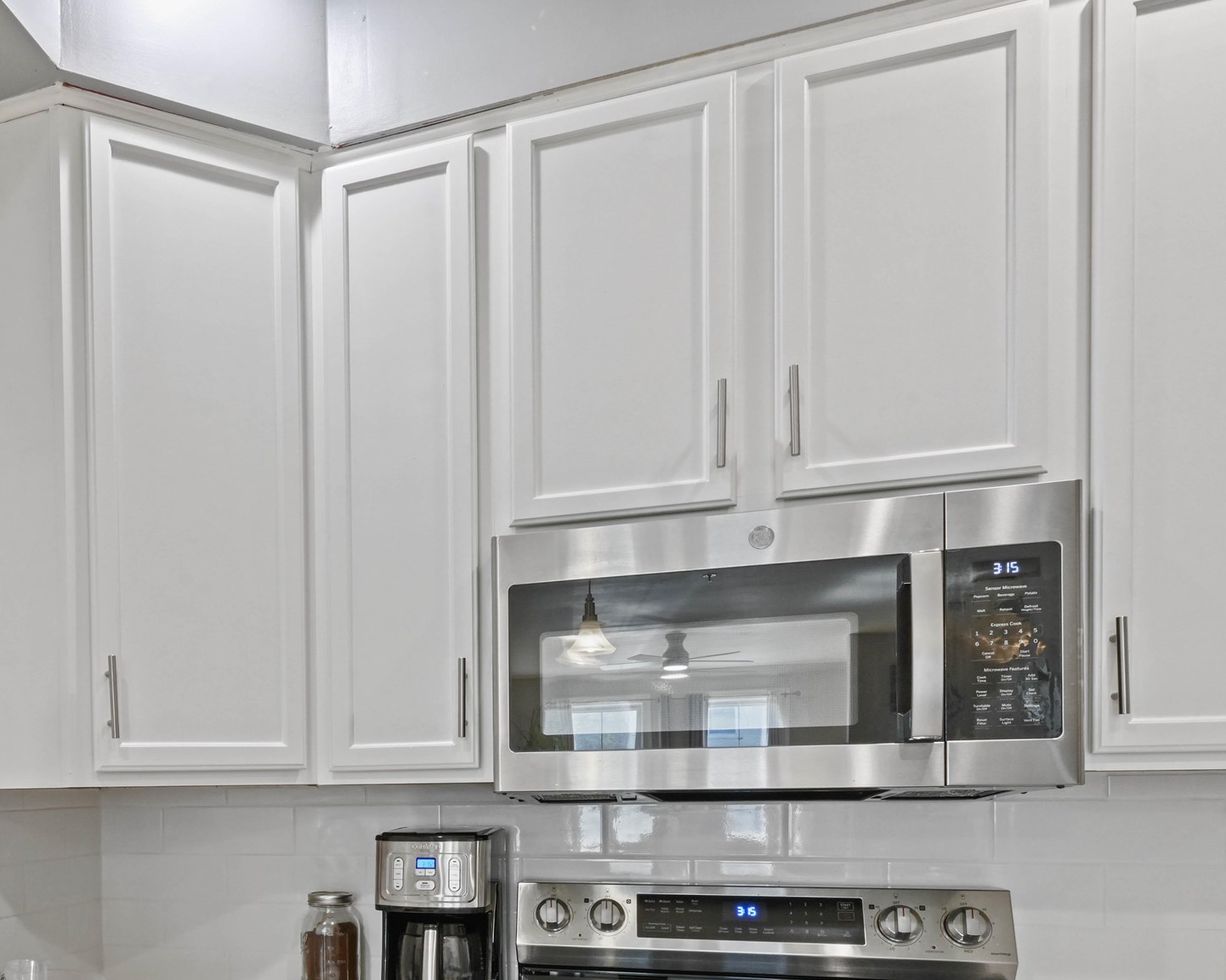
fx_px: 1016
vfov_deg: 48.2
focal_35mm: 28
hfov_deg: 57.7
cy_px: 807
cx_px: 250
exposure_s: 1/4
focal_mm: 14
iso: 1000
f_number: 14
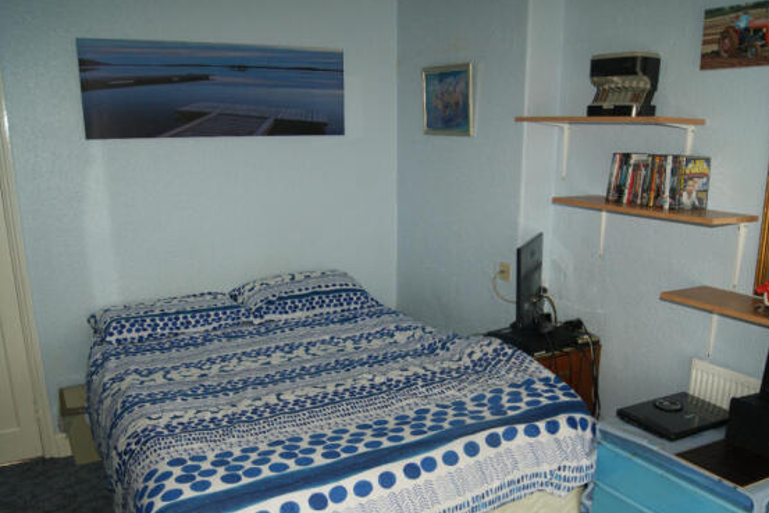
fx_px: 684
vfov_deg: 41.1
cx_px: 400
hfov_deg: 58.7
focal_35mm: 32
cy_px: 286
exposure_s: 1/60
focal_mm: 18
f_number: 5.6
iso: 400
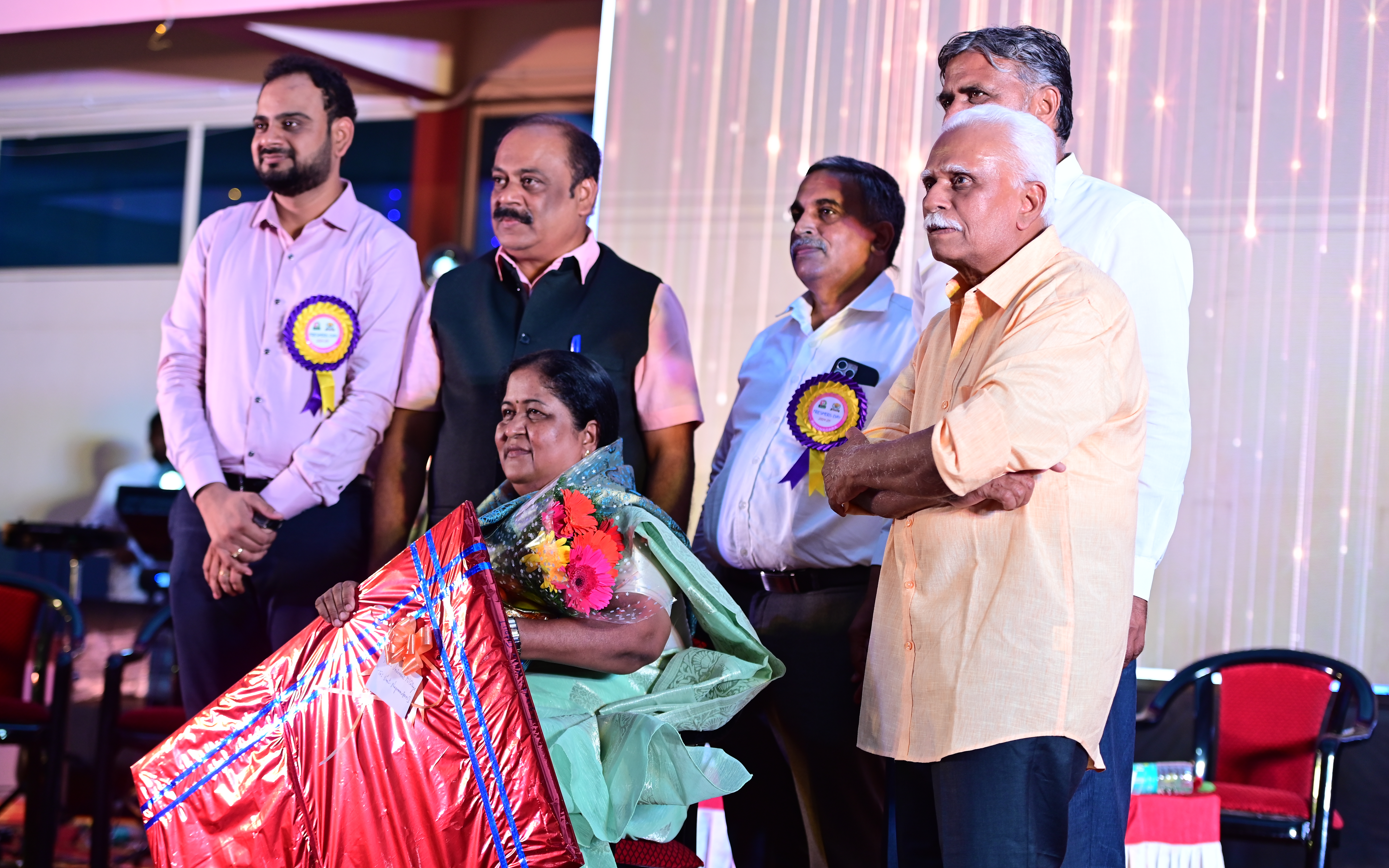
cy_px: 456
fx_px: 2726
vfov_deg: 18.1
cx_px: 696
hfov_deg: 28.6
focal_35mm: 72
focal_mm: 70
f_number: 2.8
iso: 800
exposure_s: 1/160
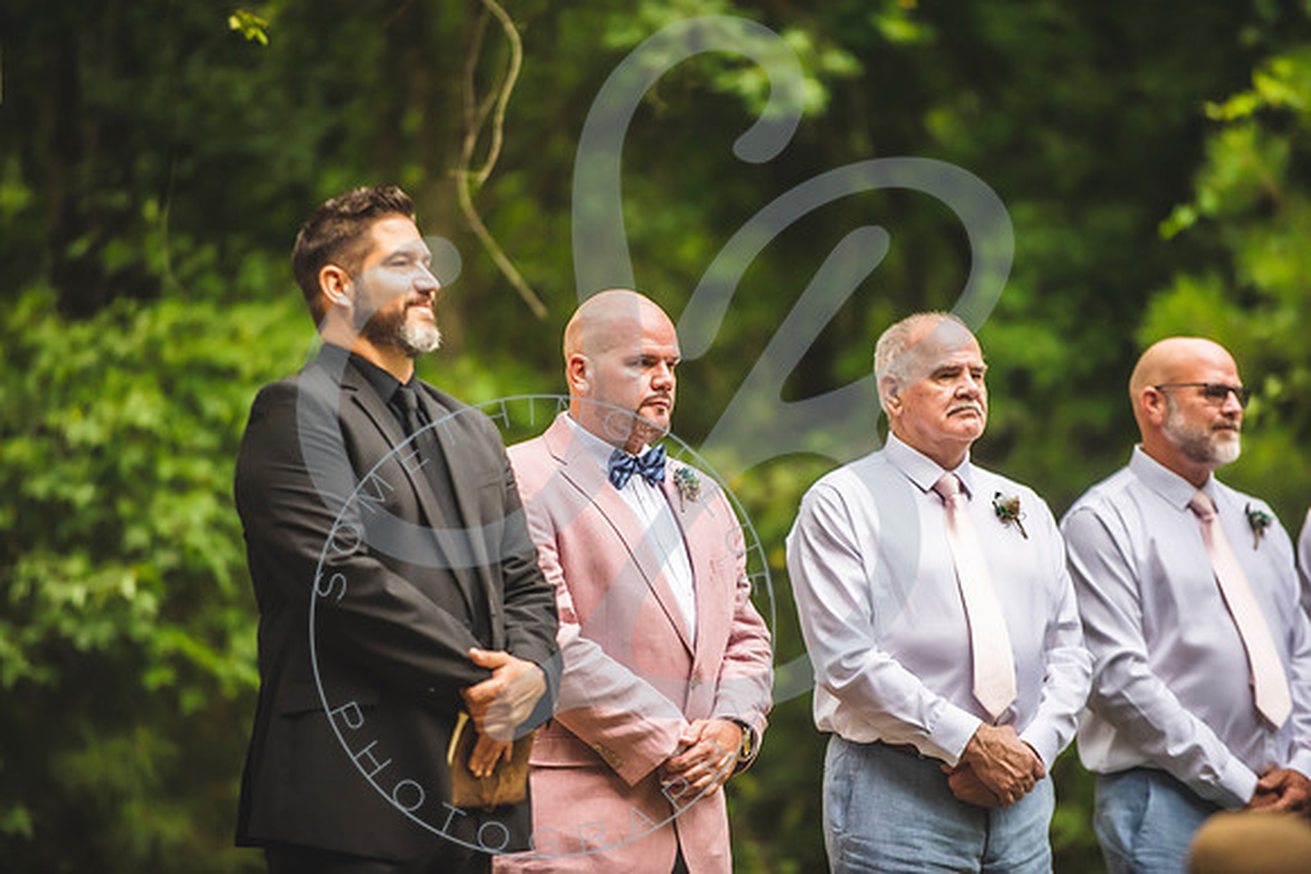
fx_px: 7285
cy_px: 437
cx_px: 656
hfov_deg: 10.3
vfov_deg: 6.9
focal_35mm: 200
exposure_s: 1/640
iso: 1000
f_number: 2.8
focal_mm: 200
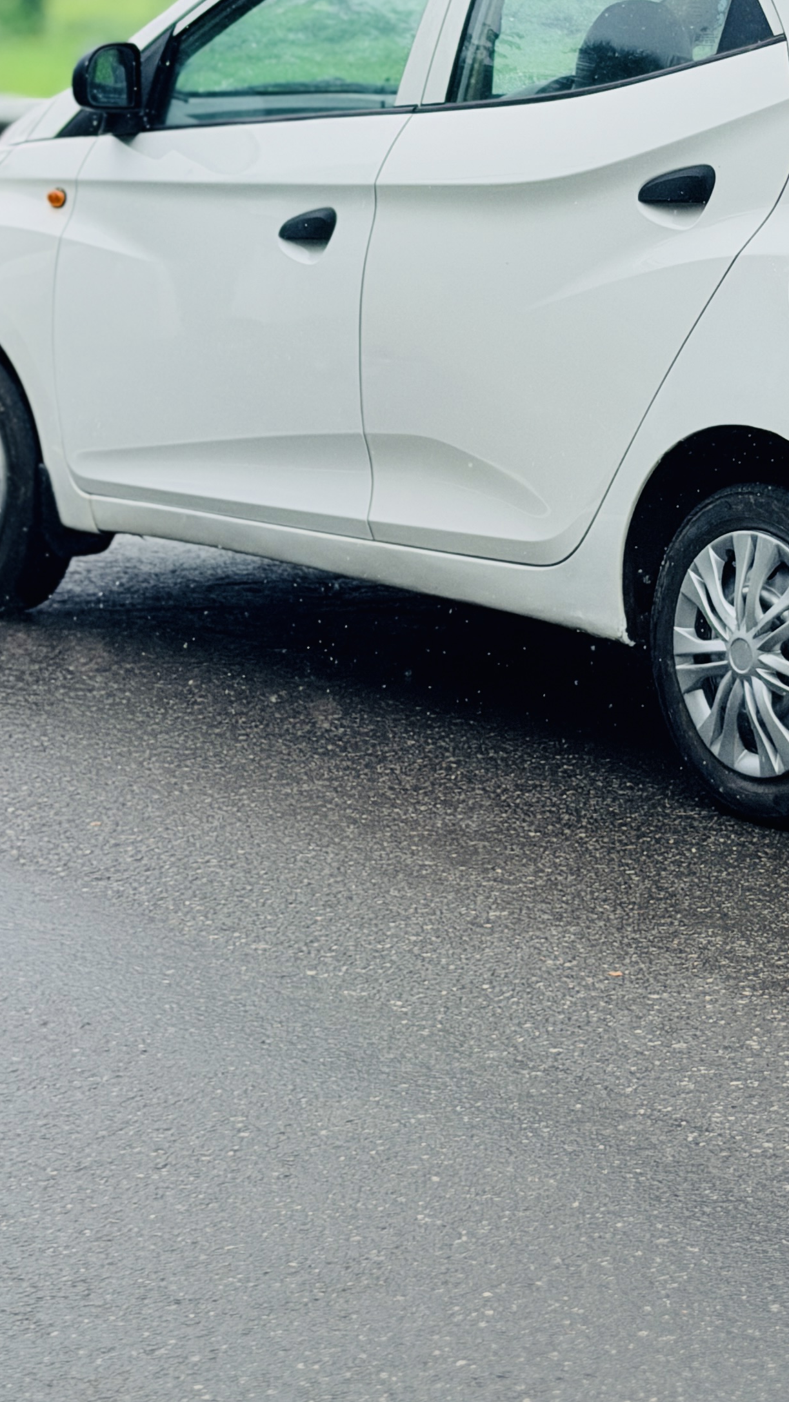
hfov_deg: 12.4
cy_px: 181
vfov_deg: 21.6
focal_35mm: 97
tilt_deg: -4.4
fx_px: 3607
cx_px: 757
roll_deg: +1.9
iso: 64
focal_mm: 6.76
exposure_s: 1/4878
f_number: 1.78
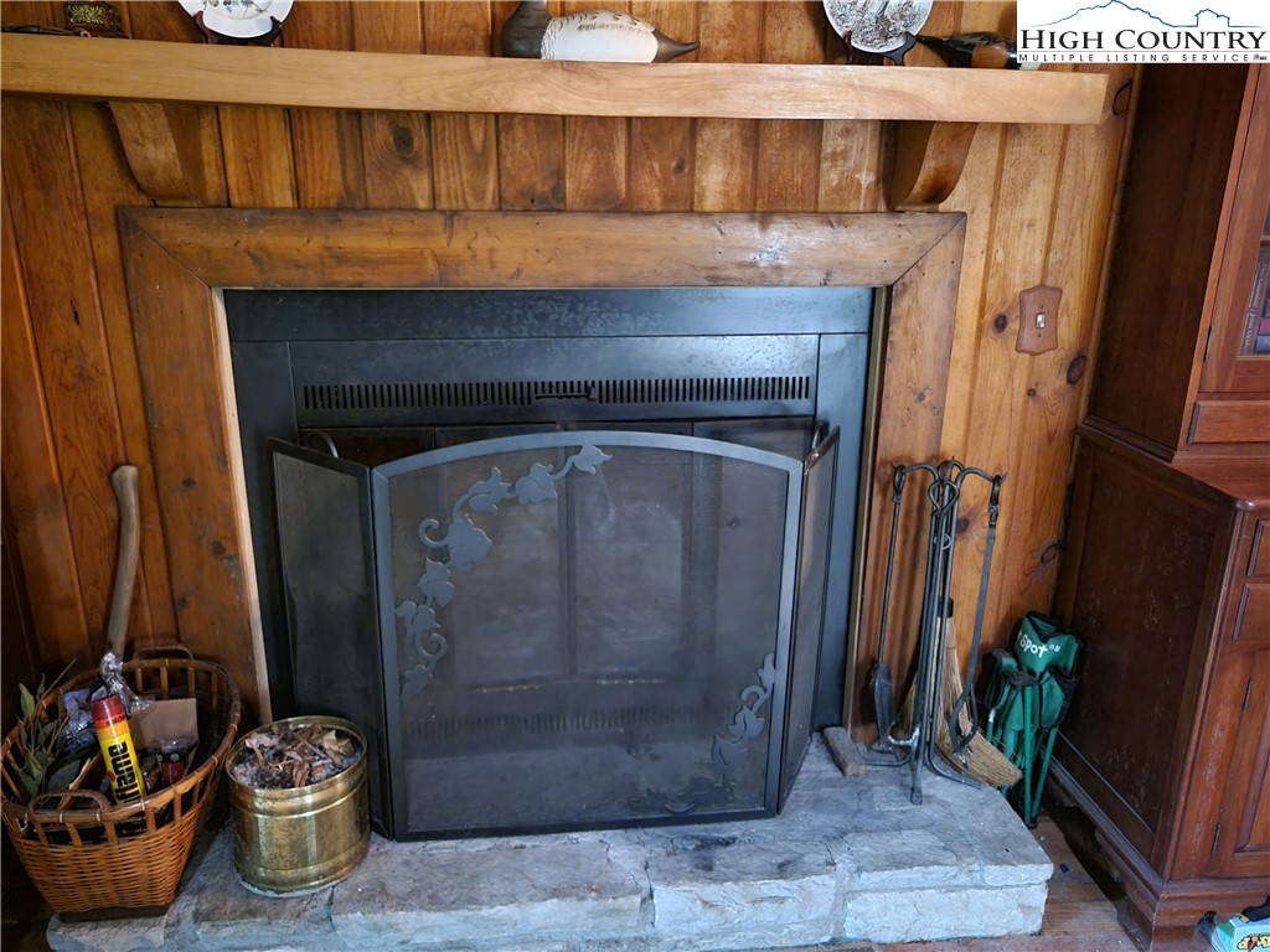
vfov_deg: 53.1
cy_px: 476
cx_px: 635
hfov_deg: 67.3
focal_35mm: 26
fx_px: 954
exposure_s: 1/8
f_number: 1.8
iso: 1600
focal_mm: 5.4
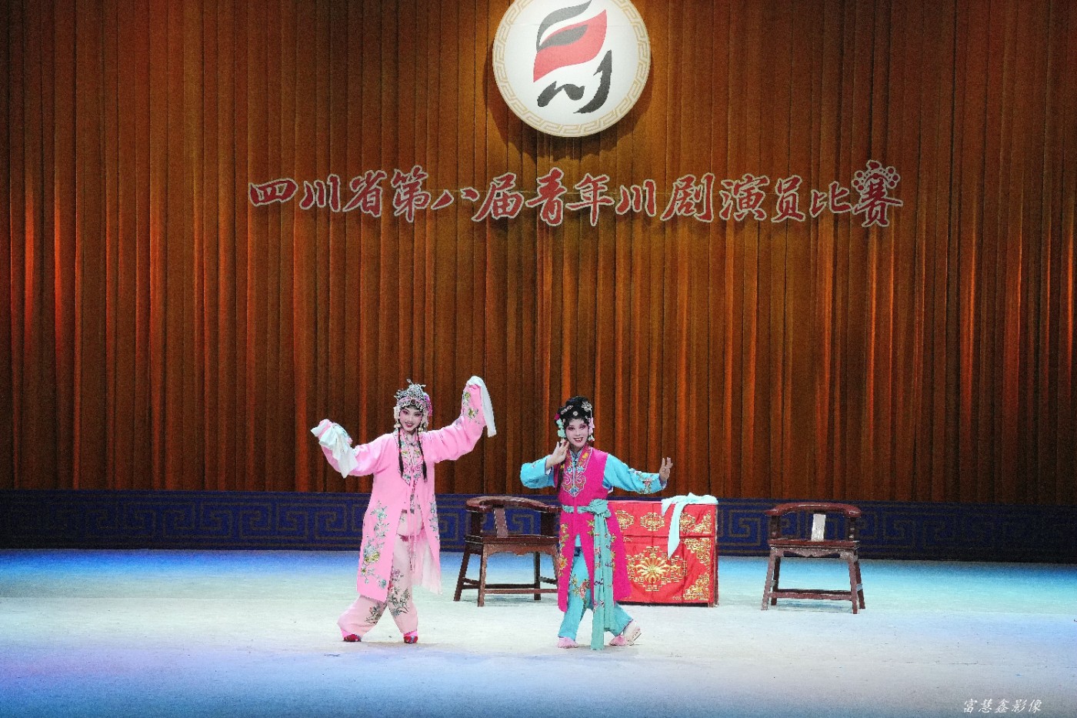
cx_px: 538
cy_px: 359
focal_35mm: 69
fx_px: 2064
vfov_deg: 19.7
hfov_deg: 29.2
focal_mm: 69
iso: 12800
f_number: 9
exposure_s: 1/1250
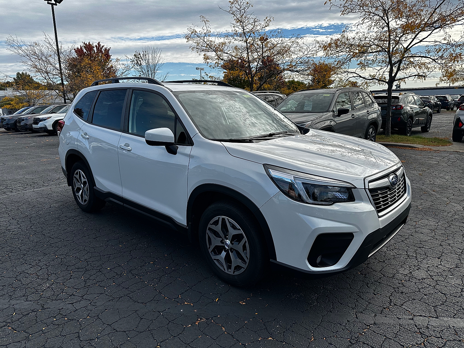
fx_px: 322
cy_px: 174
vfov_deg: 56.8
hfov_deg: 71.6
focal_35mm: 24
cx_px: 232
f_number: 1.78
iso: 80
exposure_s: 1/3356
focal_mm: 6.86
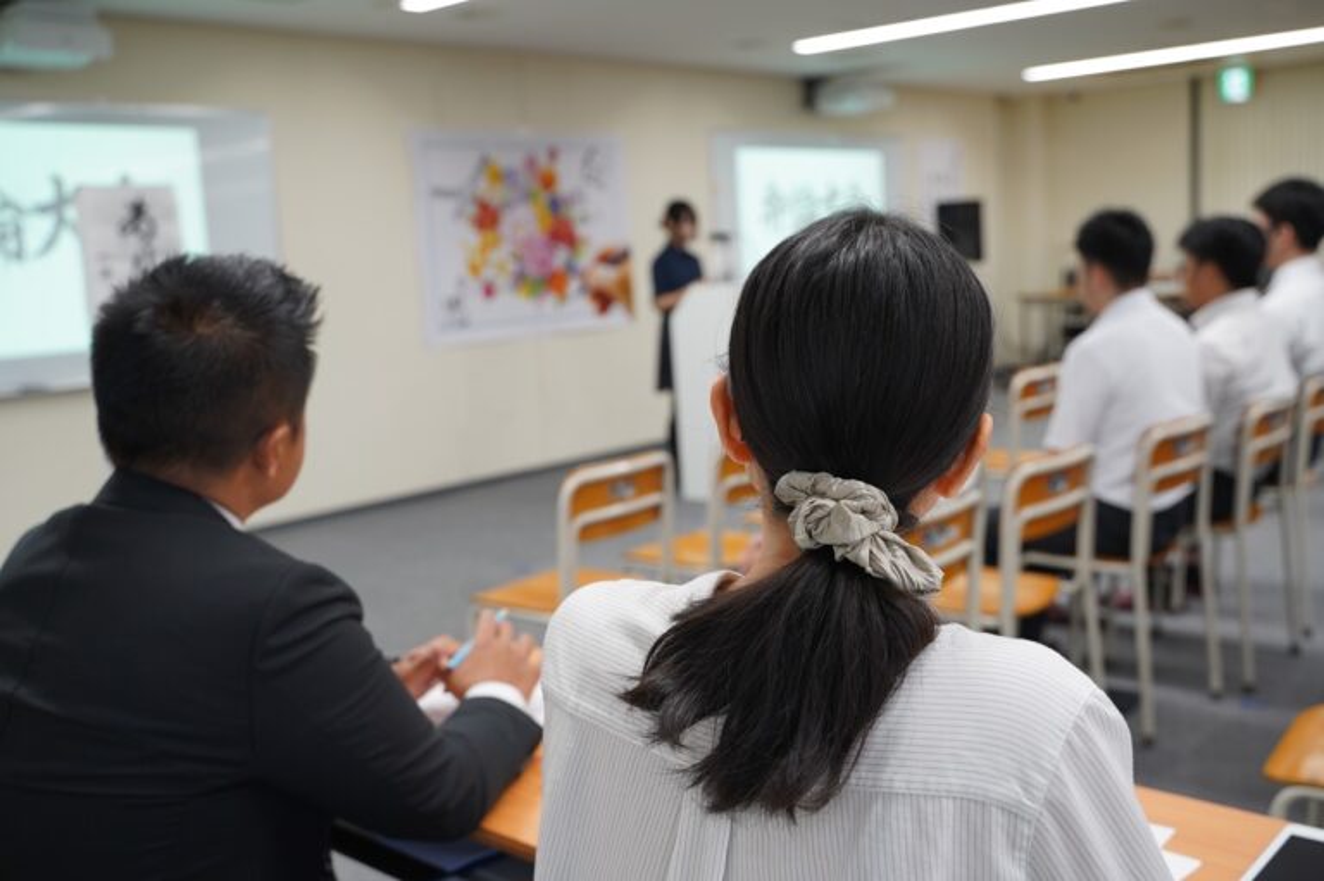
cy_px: 440
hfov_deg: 53.2
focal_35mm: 36
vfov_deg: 36.8
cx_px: 662
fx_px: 1323
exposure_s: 1/60
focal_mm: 36
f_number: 4
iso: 250
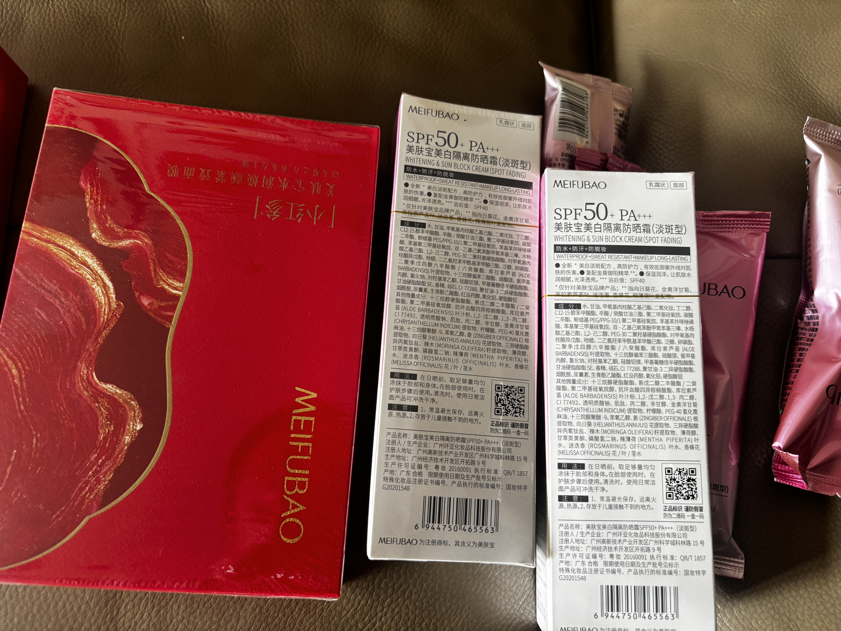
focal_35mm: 26
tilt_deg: -77.4
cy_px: 316
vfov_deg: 53.1
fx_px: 632
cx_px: 420
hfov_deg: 67.3
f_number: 1.6
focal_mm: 5.96
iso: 125
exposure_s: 1/109
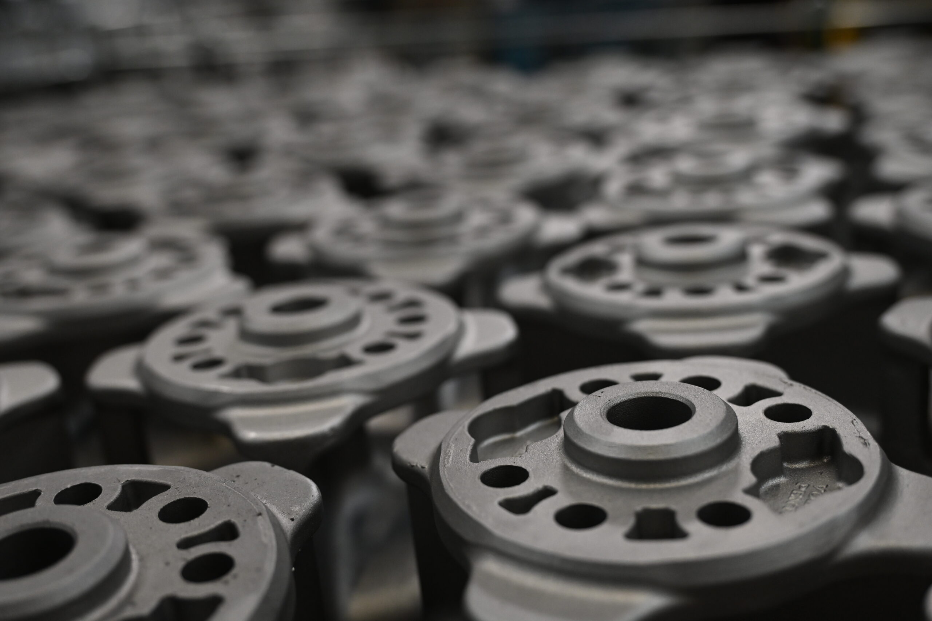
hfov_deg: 46.4
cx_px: 466
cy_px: 310
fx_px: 1087
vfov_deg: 31.9
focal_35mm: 42
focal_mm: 42
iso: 2000
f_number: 4
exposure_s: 1/125
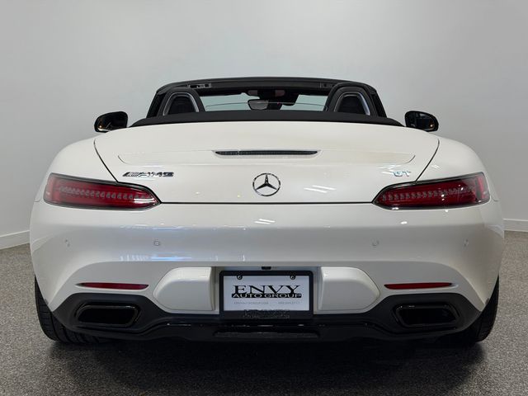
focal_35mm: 48
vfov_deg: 30.3
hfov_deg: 39.7
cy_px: 198
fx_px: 732
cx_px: 264
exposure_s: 1/615
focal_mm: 6.76
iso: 64
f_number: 1.78
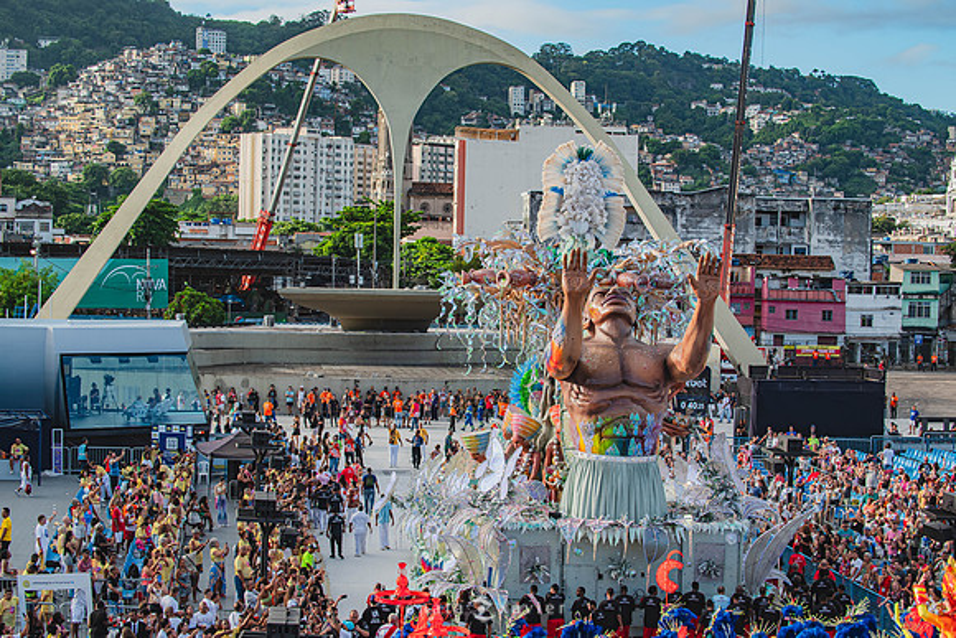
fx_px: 1859
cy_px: 319
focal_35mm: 70
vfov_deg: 19.5
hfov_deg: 28.8
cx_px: 478
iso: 200
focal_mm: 70
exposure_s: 1/800
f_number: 5.6
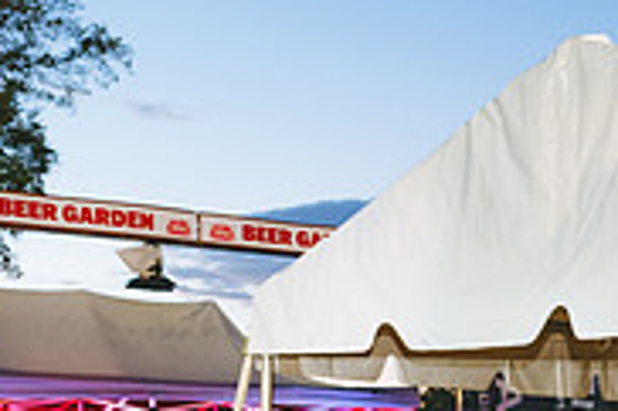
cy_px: 484
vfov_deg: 13.4
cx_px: 363
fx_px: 1698
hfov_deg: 20.6
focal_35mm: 99
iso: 800
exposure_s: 1/30
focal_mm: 31
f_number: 3.5
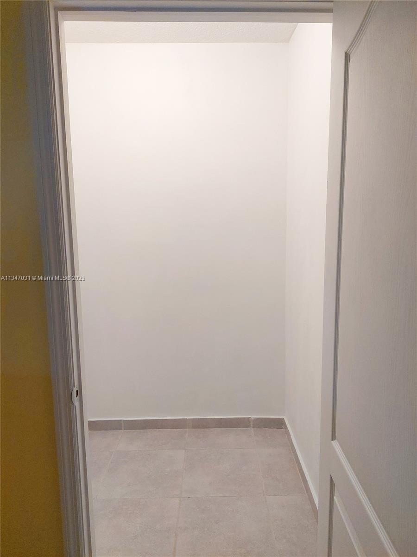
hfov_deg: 56.8
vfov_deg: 71.6
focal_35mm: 24
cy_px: 278
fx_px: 385
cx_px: 208
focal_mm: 5.23
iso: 160
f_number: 1.8
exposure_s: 1/120
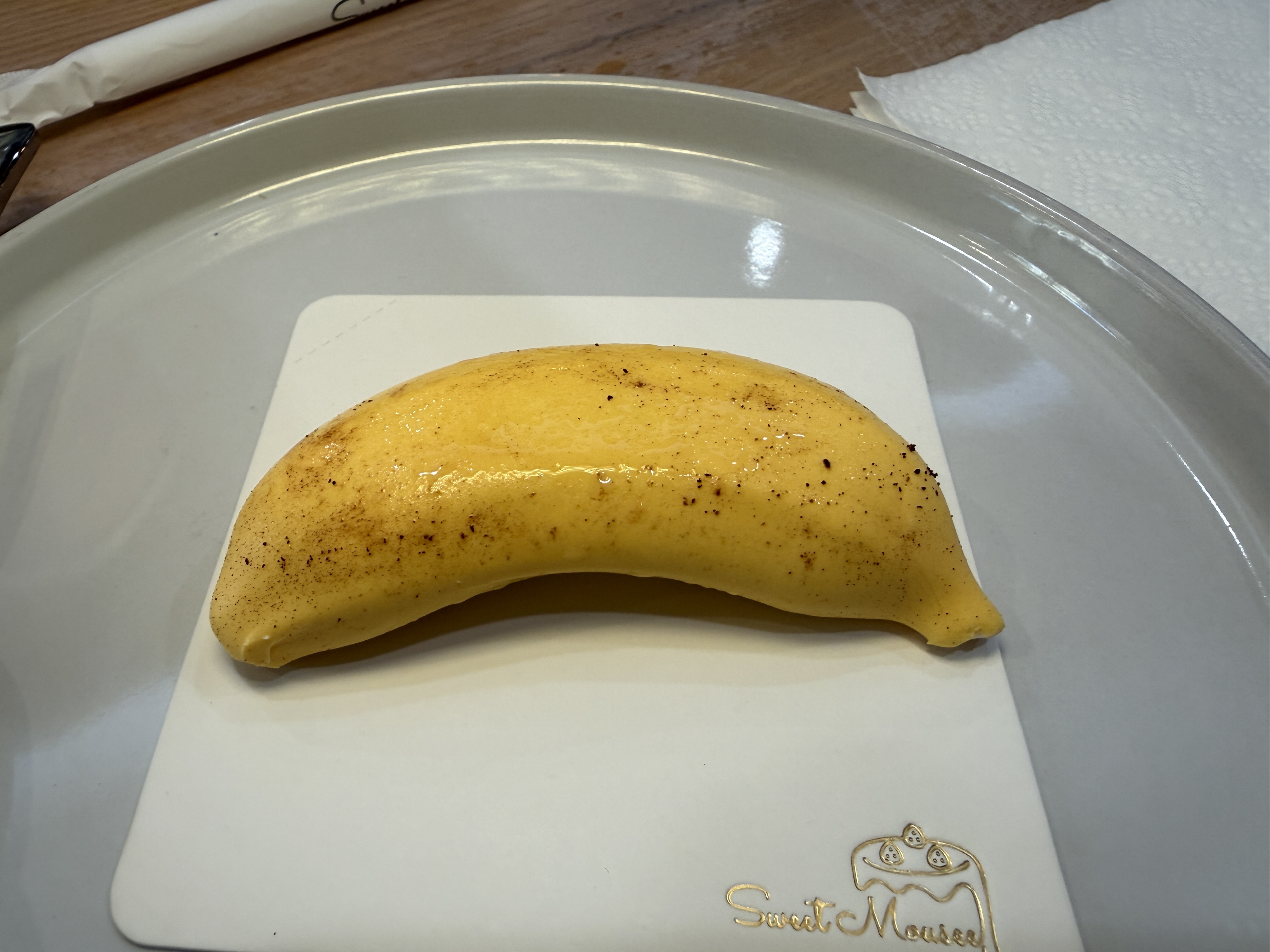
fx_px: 881
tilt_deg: -50.4
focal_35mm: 24
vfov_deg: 56.8
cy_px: 476
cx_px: 635
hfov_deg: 71.6
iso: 80
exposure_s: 1/120
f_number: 2.2
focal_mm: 2.22
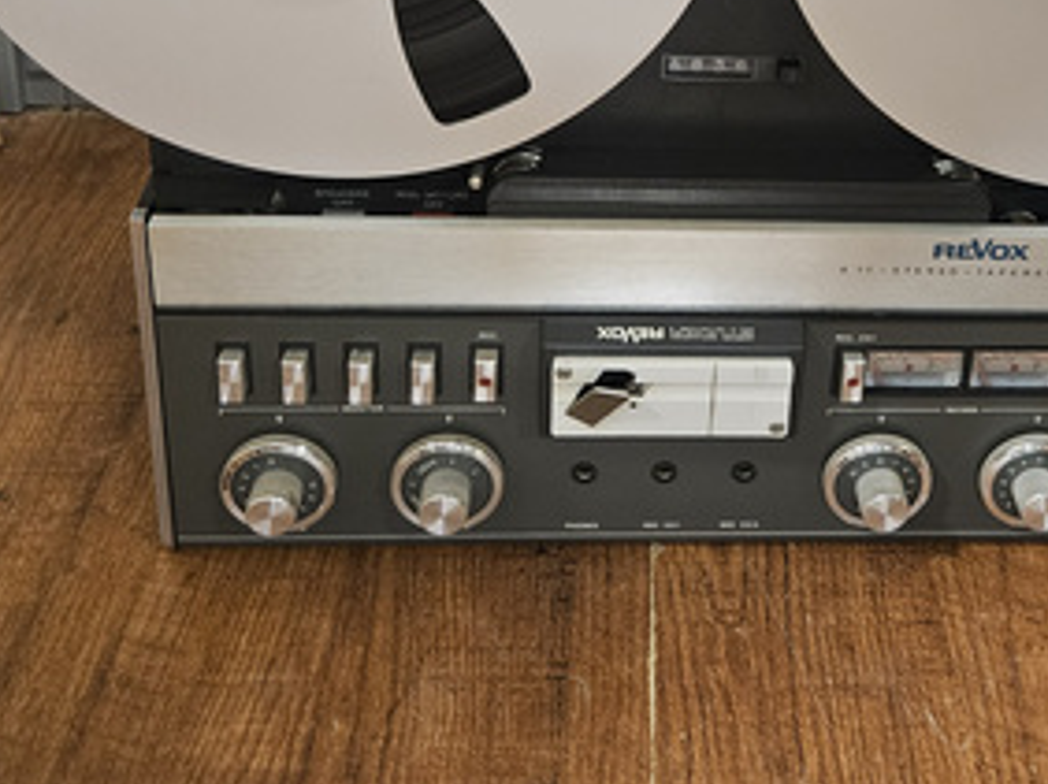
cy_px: -26
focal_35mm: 49
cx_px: 710
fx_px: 1482
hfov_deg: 38.4
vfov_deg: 27.7
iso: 640
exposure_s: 1/50
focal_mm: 5.4
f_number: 1.8
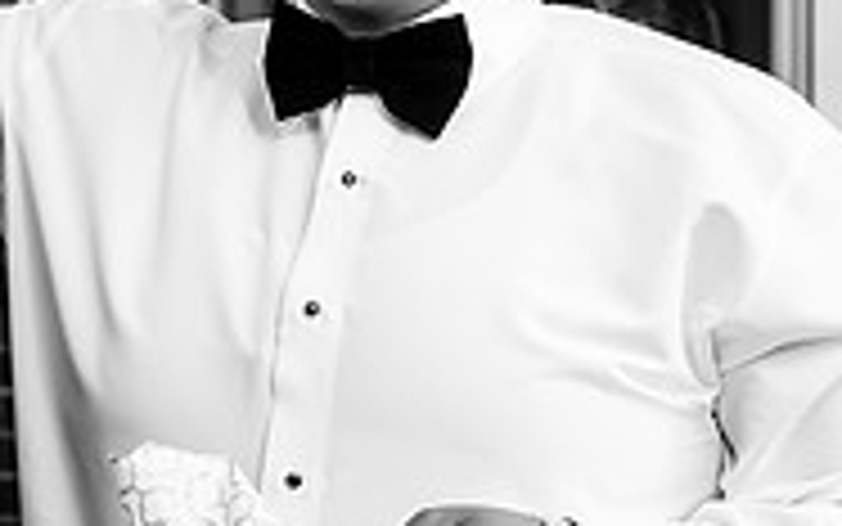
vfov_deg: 10.8
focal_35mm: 121
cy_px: 230
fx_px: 2777
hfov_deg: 17.2
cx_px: 271
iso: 800
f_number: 4
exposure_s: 1/200
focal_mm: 35
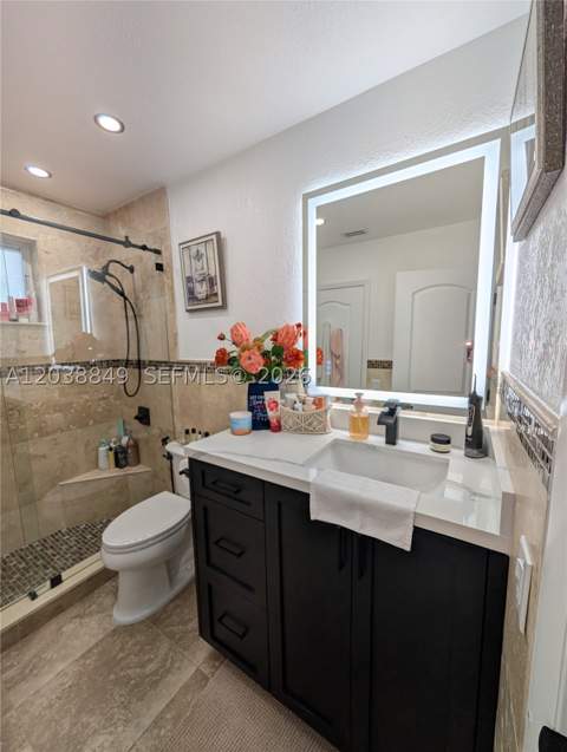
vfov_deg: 110.4
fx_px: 261
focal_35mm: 12
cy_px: 376
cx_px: 284
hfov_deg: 94.7
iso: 46
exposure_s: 1/262
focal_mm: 2.02
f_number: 1.7
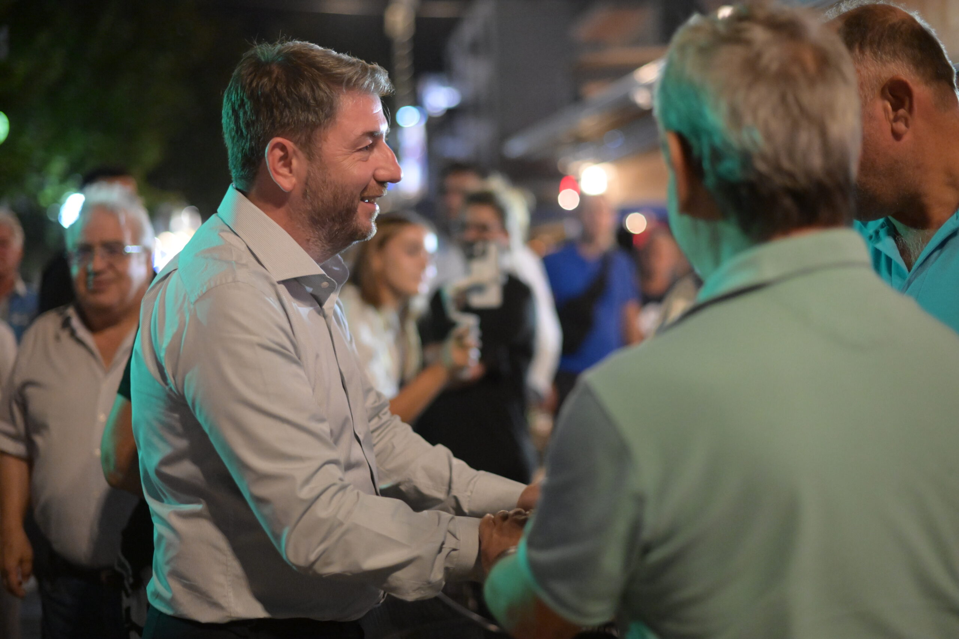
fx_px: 1332
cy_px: 320
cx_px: 480
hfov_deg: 39.6
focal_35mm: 50
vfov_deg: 27.0
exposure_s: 1/250
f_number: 2
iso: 6400
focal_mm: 50
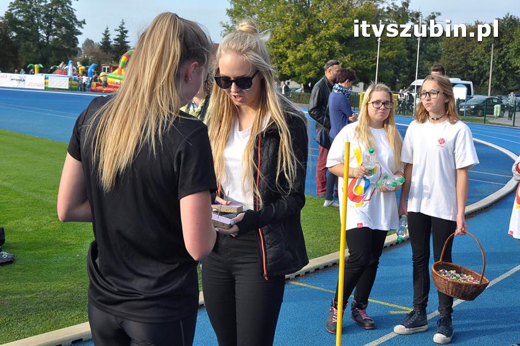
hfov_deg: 37.9
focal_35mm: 52
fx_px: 758
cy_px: 173
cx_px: 260
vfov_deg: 25.7
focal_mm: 35
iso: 640
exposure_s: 1/400
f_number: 10
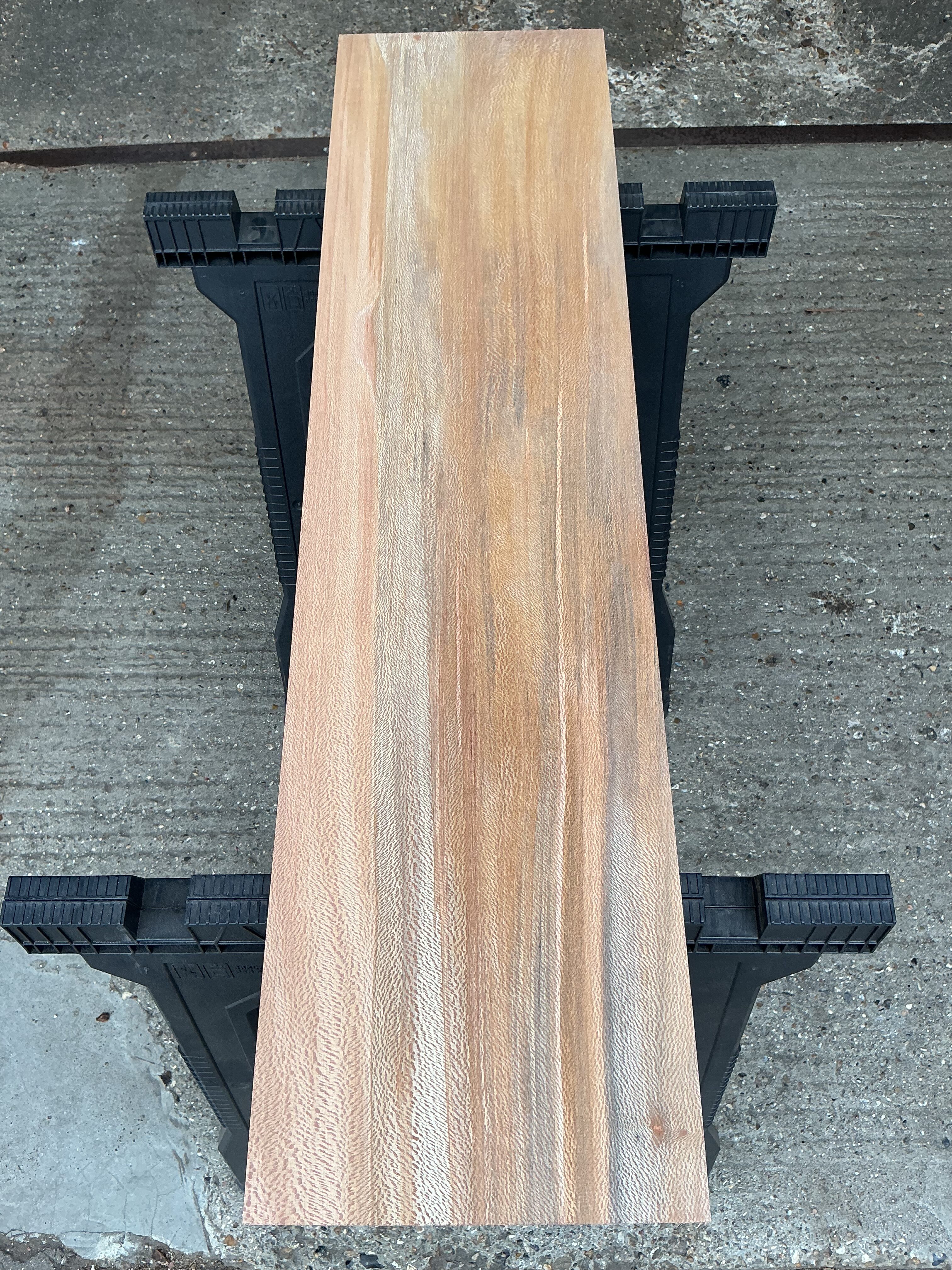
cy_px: 635
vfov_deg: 61.7
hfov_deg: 48.2
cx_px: 476
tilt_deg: -64.0
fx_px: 1063
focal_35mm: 29
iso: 20
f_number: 1.8
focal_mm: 3
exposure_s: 1/120
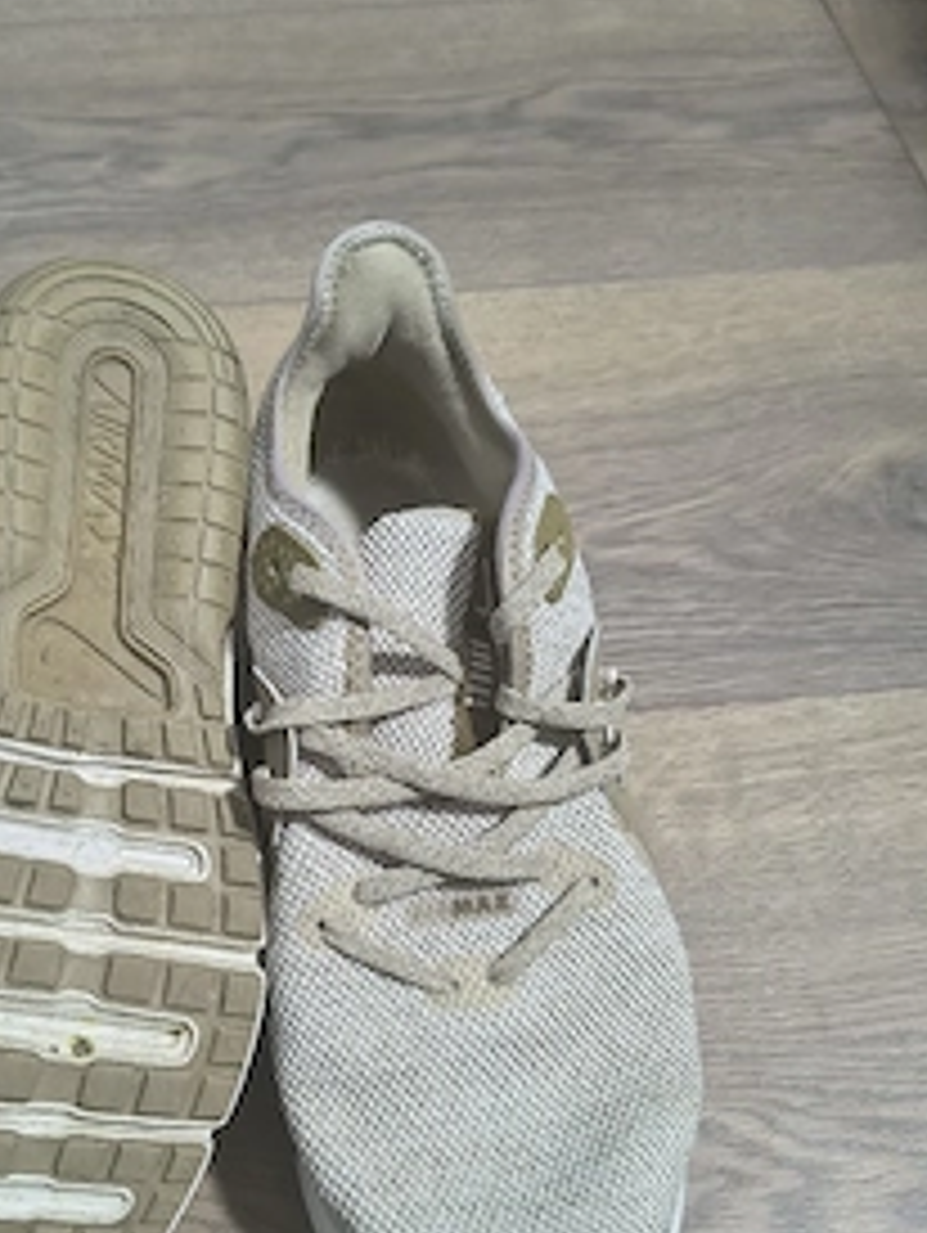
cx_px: 310
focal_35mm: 35
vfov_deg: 52.4
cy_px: 702
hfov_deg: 40.3
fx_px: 1248
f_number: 1.8
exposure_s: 1/50.3
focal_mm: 5.56
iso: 892
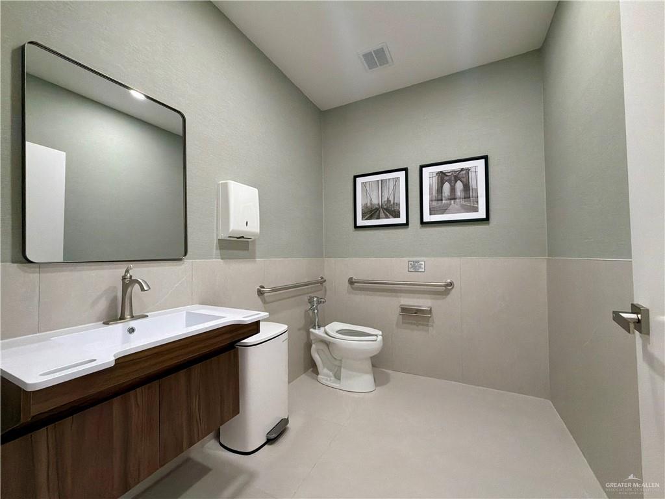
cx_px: 332
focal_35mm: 14
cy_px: 250
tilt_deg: +2.6
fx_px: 269
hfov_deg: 102.1
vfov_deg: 85.7
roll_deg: -0.1
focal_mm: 2.22
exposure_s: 1/83
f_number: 2.2
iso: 320
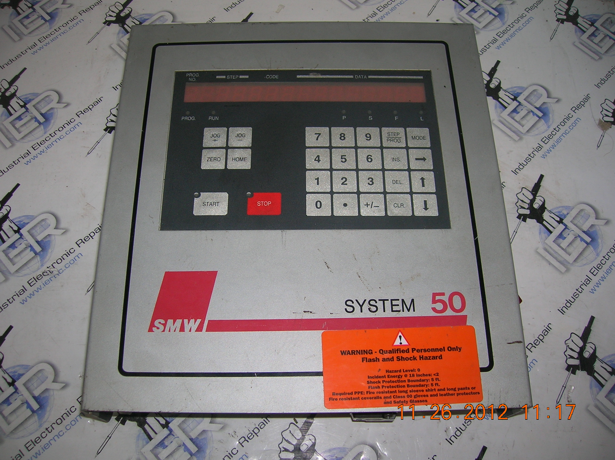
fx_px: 604
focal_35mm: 34
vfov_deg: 41.7
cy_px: 230
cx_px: 308
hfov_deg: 54.0
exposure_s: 1/60.1
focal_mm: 5.7
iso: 50
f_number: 2.9
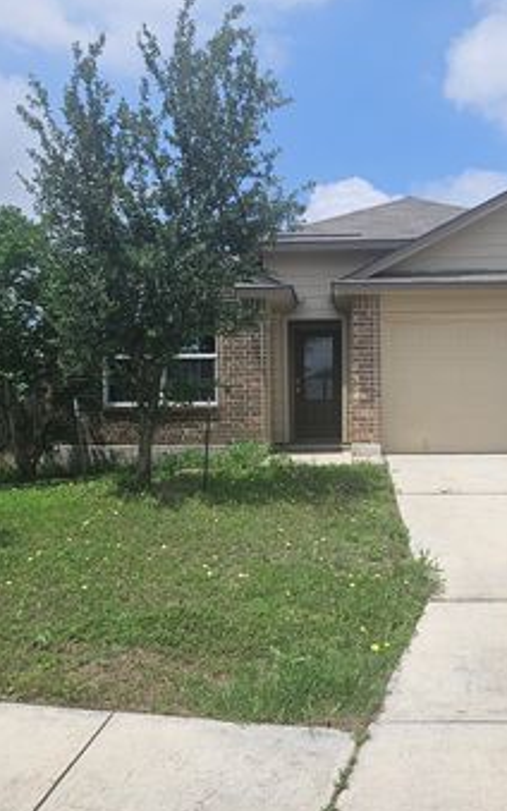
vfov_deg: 54.0
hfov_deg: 35.1
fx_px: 796
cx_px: 320
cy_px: 432
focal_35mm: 36
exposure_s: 1/3778
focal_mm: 5.4
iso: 25
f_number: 1.8
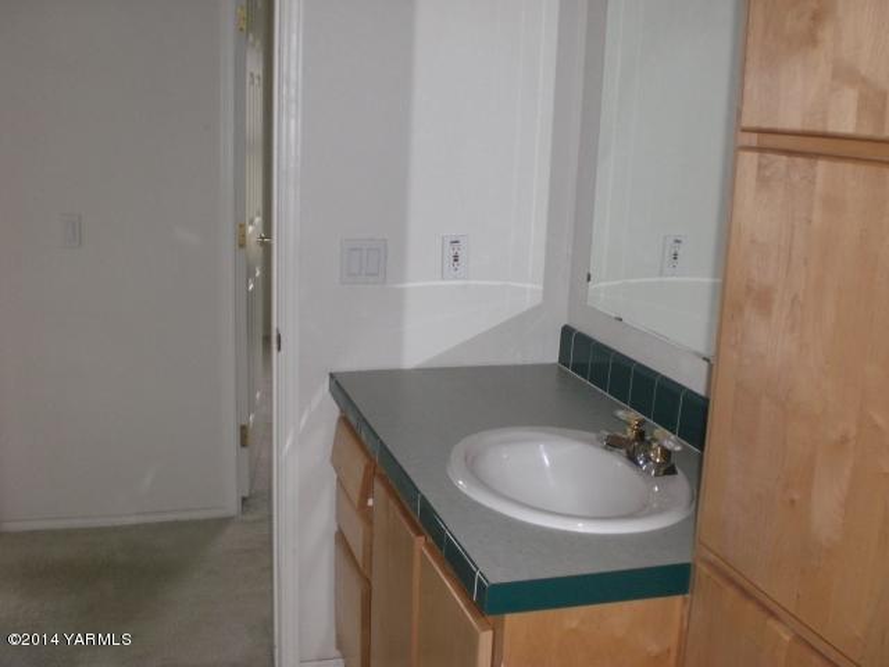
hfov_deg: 49.0
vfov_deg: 37.7
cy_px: 334
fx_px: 976
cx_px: 444
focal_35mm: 38
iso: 200
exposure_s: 1/60
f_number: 3.1
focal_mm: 6.3
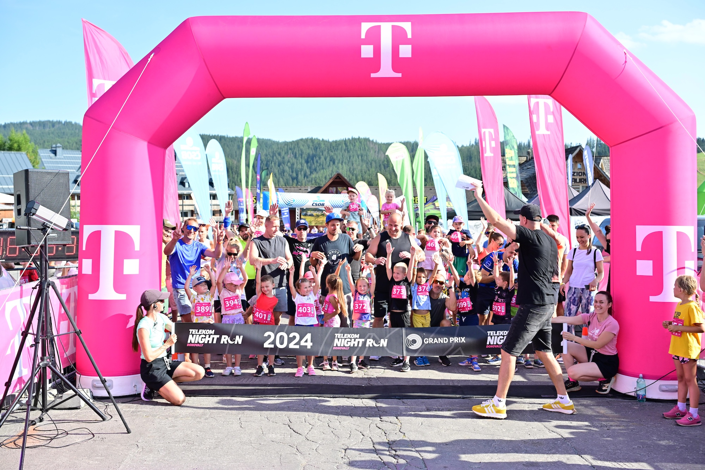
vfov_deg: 37.8
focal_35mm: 35
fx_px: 685
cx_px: 352
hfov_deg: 54.4
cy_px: 235
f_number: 4
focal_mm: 35
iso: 800
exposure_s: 1/2500
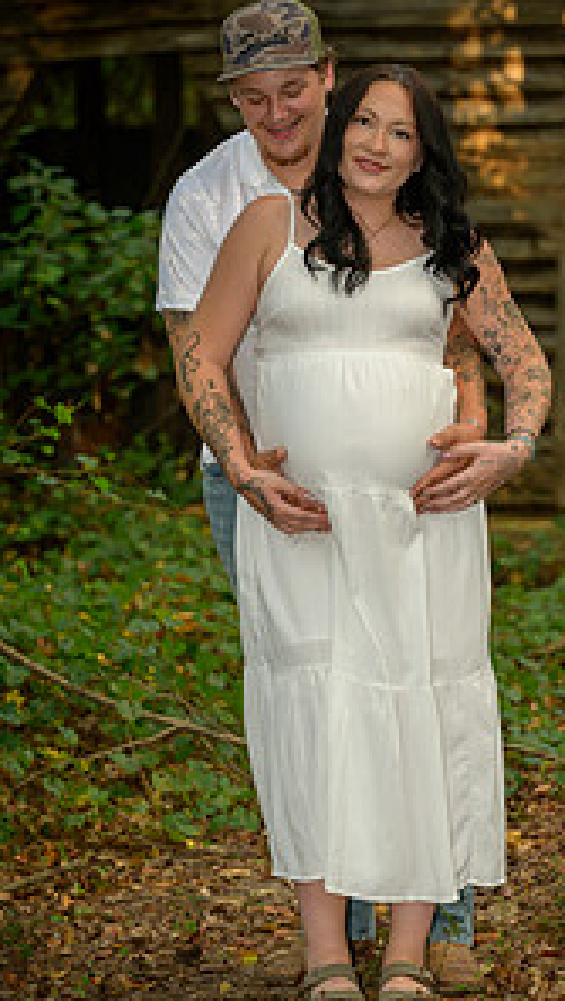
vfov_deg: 12.9
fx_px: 4438
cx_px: 392
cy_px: 528
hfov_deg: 7.3
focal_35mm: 167
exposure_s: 1/60
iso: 200
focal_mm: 105
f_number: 3.3
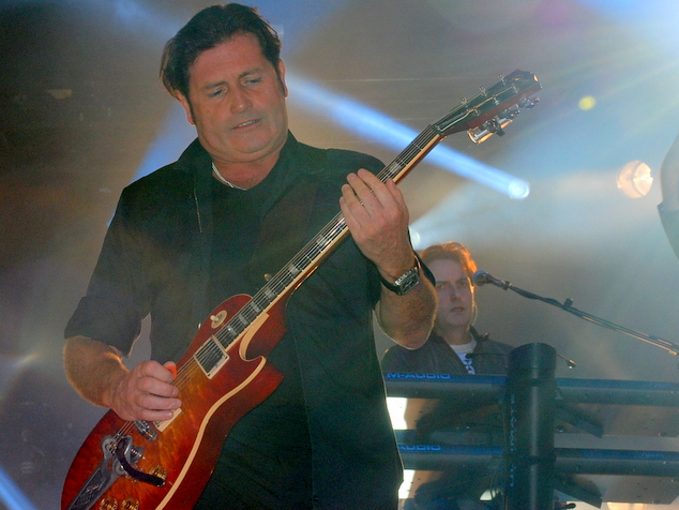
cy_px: 256
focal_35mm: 82
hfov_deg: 23.8
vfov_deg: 18.0
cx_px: 307
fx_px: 1609
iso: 320
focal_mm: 50
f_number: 10
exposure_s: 1/200
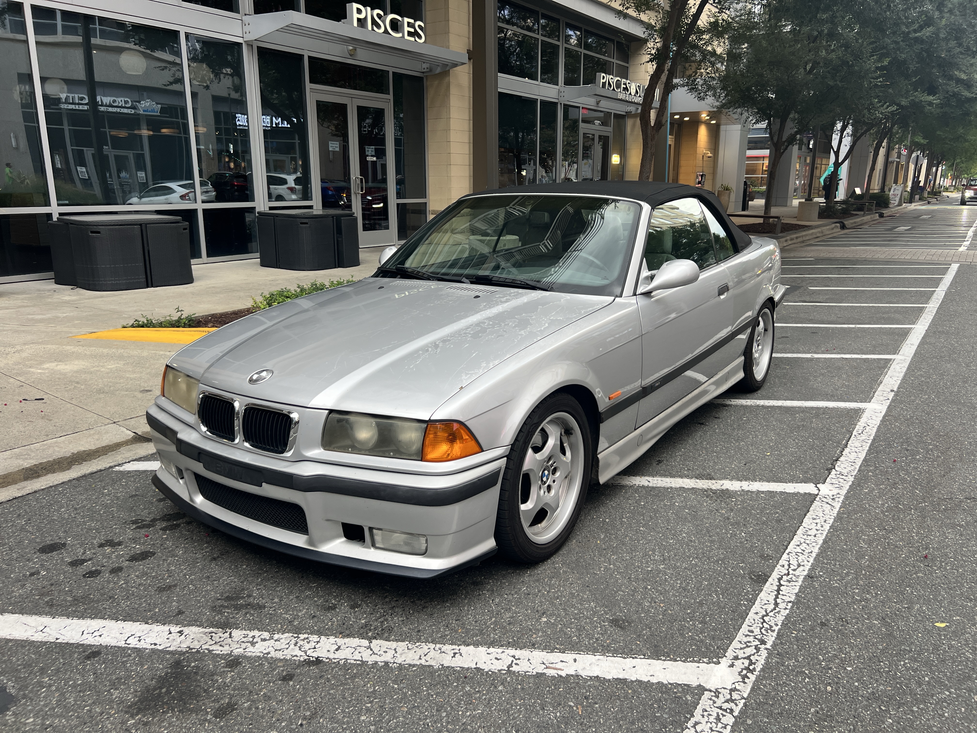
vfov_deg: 53.1
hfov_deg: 67.3
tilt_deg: -13.3
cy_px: 366
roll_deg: +0.5
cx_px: 488
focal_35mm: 26
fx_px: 734
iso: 64
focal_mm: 5.7
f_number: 1.5
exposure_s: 1/120
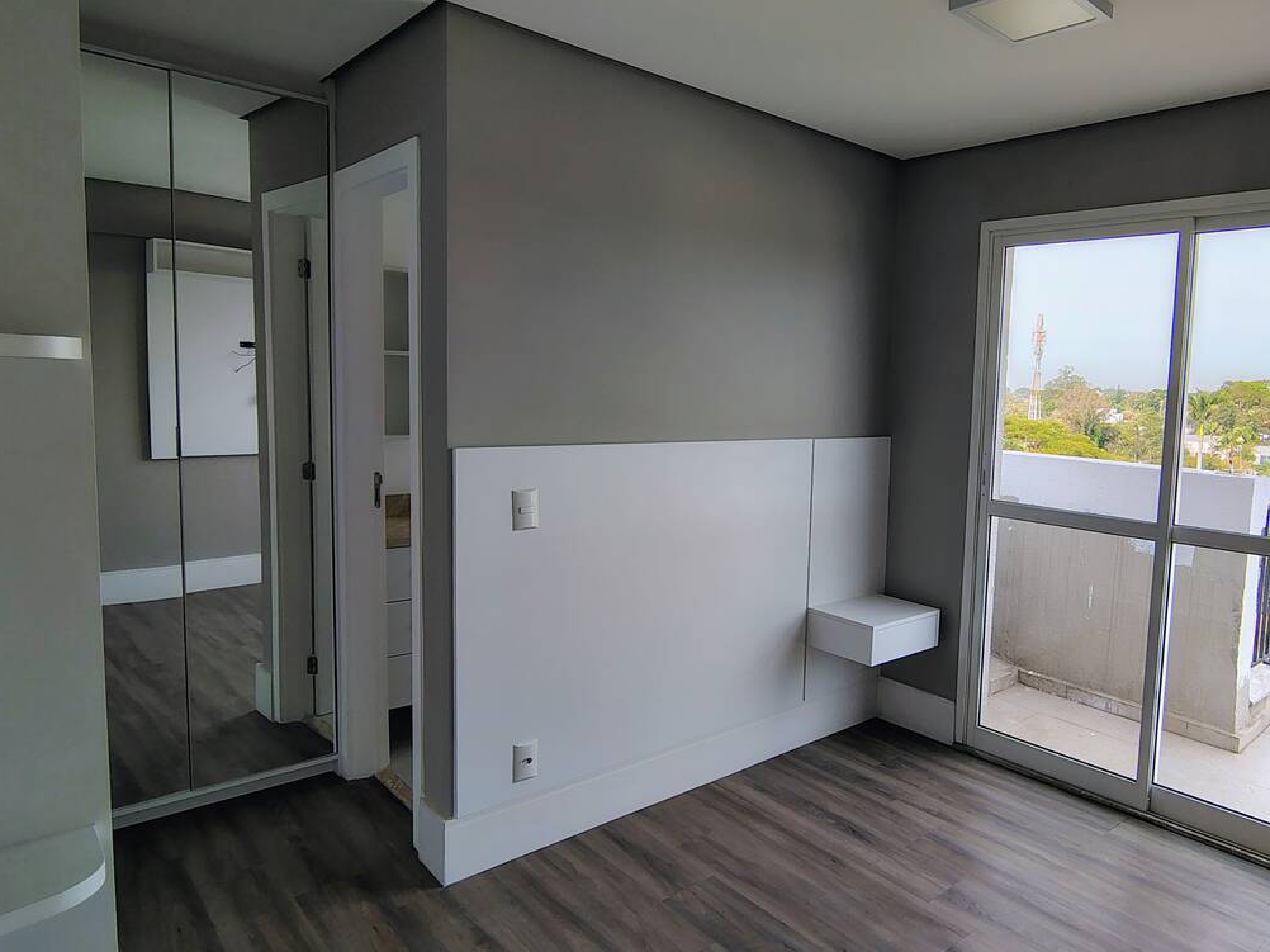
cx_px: 815
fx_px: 844
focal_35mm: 23
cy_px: 460
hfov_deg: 72.4
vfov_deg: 58.8
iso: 100
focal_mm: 2.13
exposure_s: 1/179
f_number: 2.2
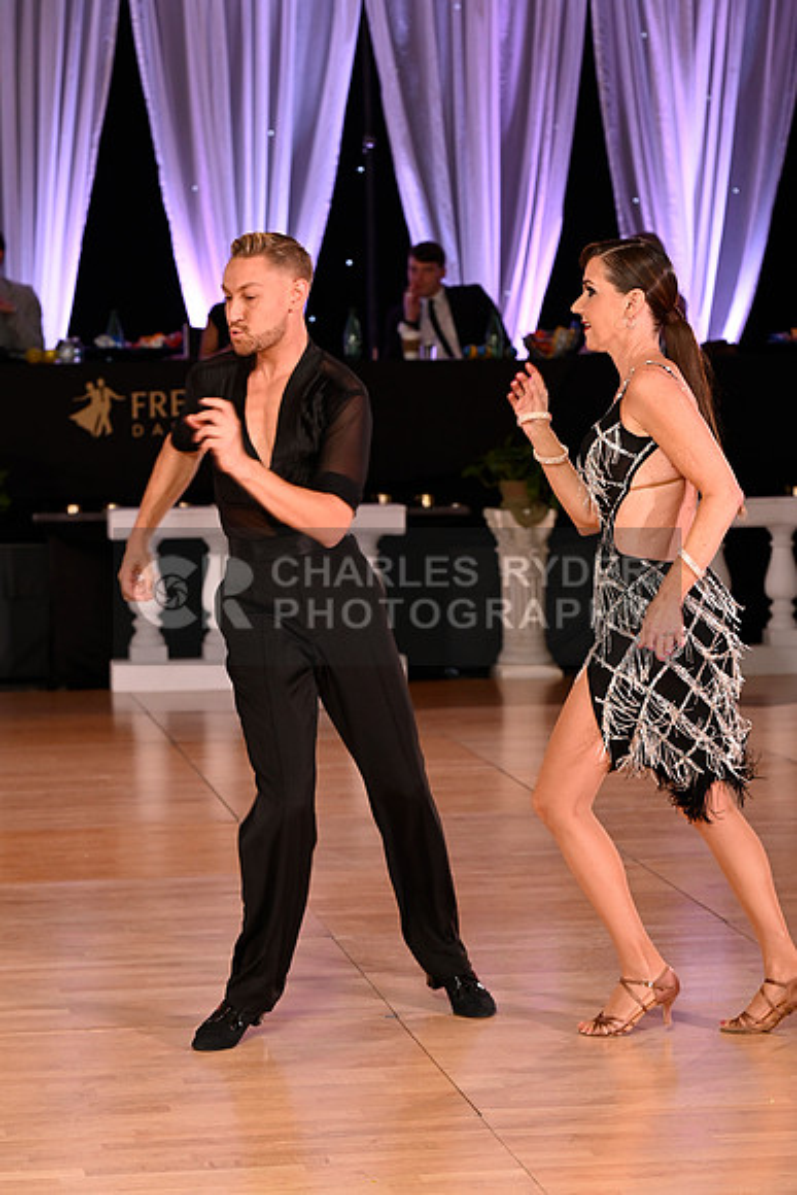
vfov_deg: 19.5
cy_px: 598
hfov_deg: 13.0
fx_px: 3485
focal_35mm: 105
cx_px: 398
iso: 2000
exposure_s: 1/200
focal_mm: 105
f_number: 5
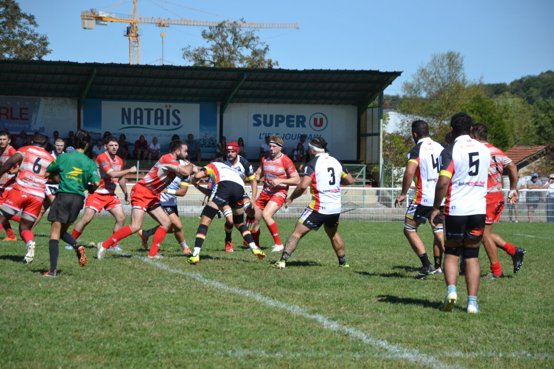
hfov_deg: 13.0
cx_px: 277
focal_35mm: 158
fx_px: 2423
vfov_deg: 8.7
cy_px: 184
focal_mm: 105
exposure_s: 1/1600
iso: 400
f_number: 6.3
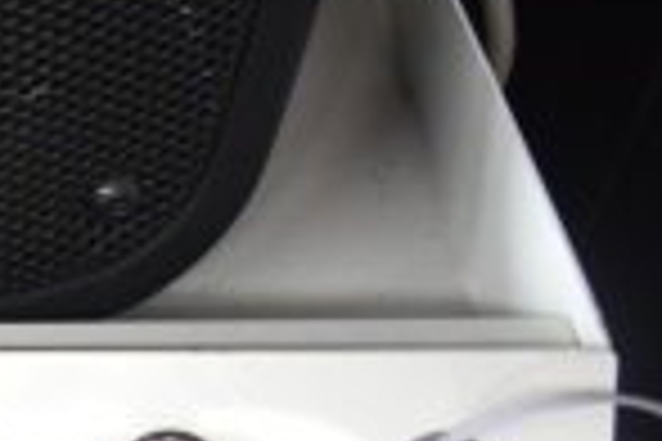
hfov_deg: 14.7
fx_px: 2059
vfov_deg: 12.2
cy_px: 344
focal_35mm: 112
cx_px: -698
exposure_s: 1/30
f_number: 3.5
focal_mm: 18
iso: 720
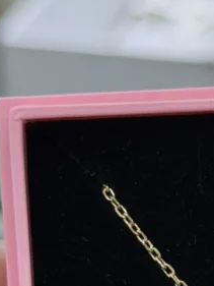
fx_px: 1499
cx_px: 400
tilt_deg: -33.5
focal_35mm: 182
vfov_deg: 10.3
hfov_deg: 7.9
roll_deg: +1.3
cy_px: 485
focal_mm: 6.76
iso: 80
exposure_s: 1/469
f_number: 1.78
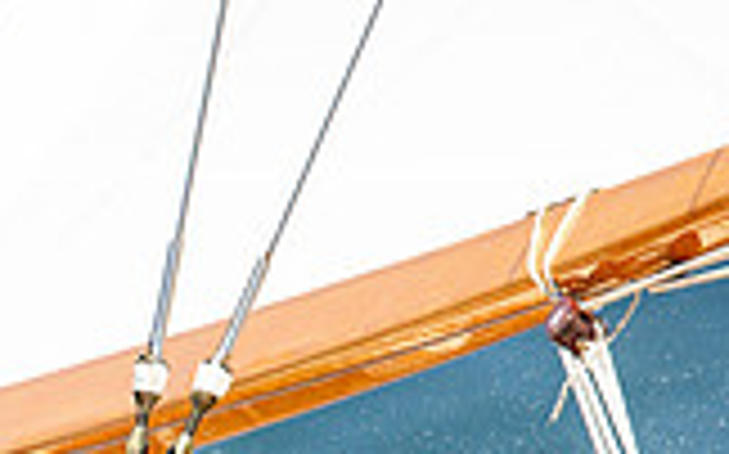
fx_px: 43420
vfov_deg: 0.6
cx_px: -256
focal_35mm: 2187
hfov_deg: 1.0
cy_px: 724
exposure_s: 1/1600
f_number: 5.6
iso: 400
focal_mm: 600
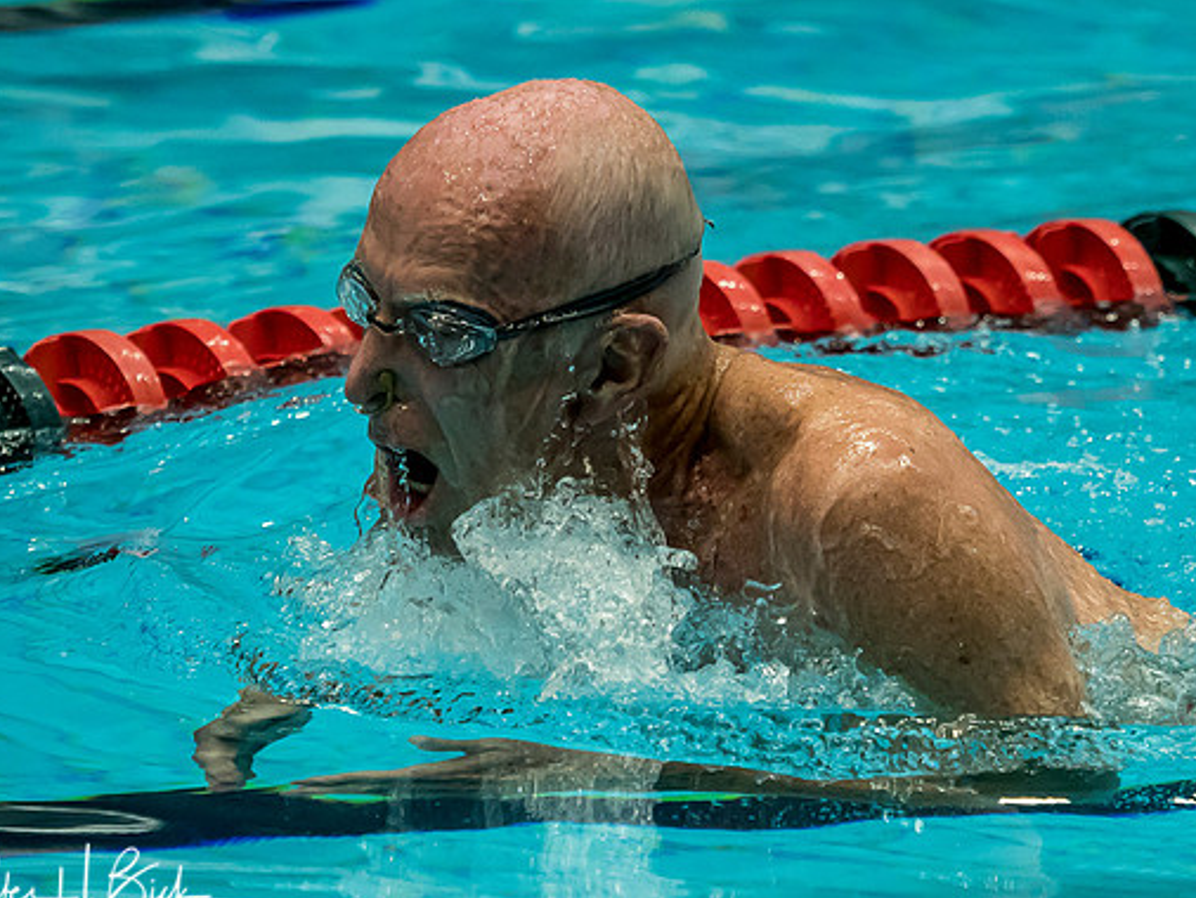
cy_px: 437
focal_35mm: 506
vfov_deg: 2.9
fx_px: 17491
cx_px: 611
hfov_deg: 3.9
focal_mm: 130
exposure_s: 1/1000
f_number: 2.8
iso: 2000
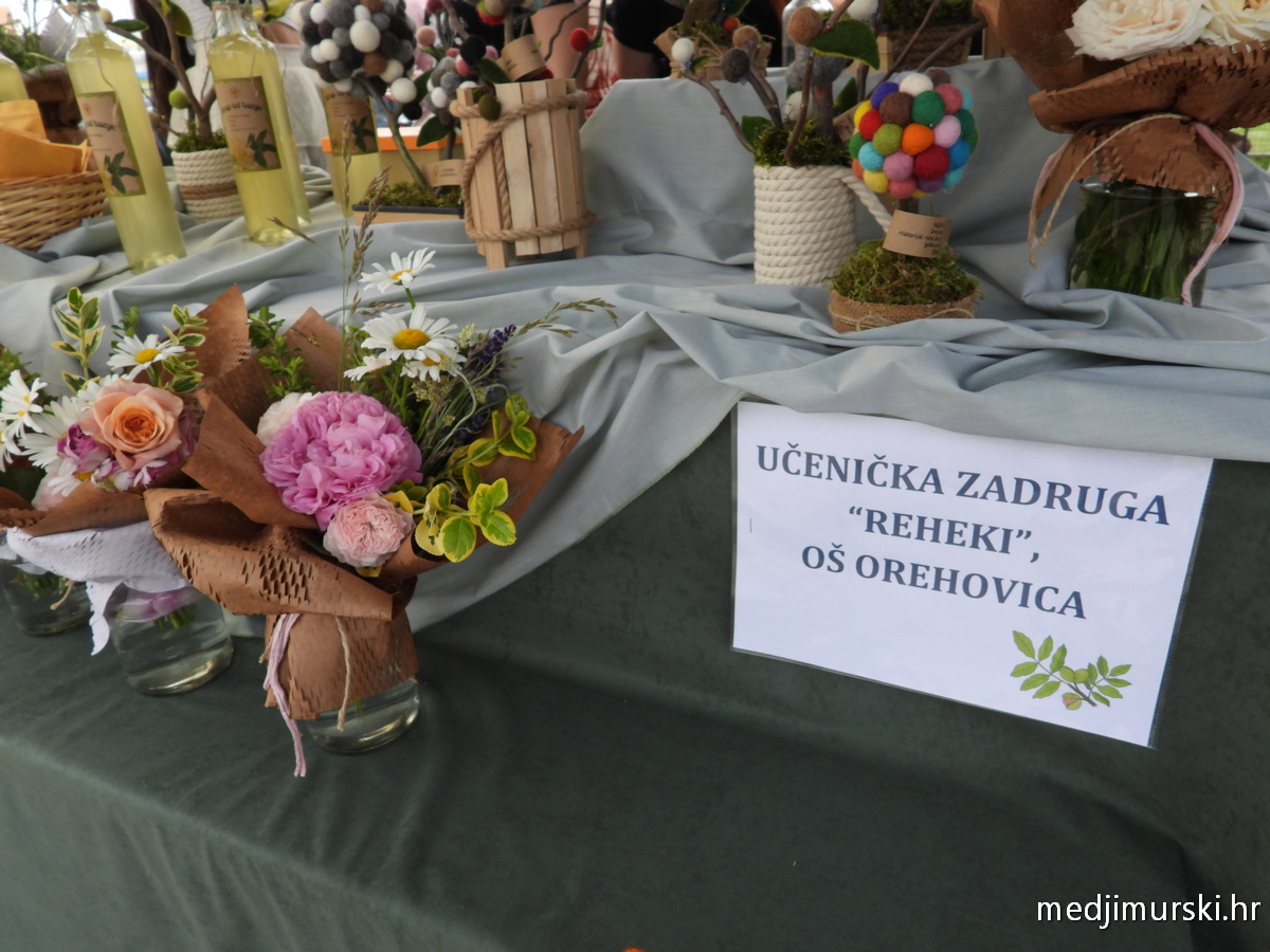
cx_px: 635
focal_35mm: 24
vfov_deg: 56.8
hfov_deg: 71.6
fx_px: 881
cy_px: 476
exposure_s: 1/400
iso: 100
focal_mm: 4.3
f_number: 2.8
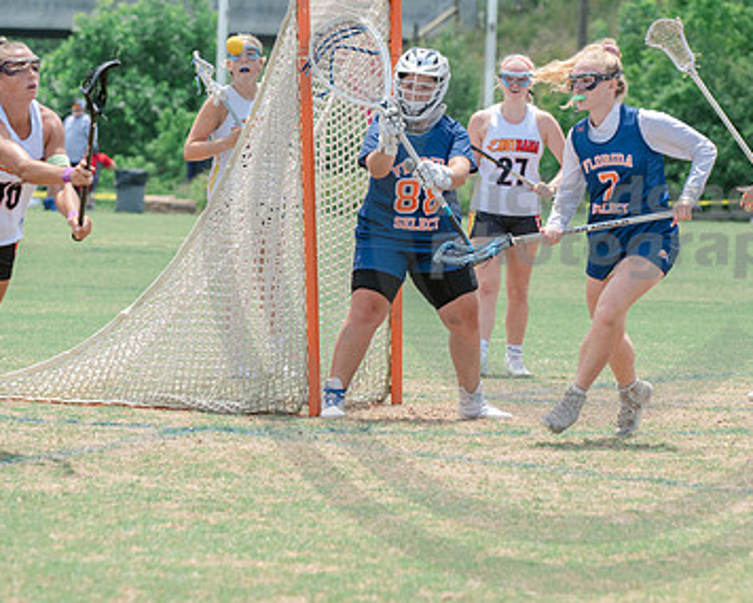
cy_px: 263
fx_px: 7267
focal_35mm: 326
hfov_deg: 5.9
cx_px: 734
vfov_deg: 4.7
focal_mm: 170
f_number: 5
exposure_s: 1/1600
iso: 400
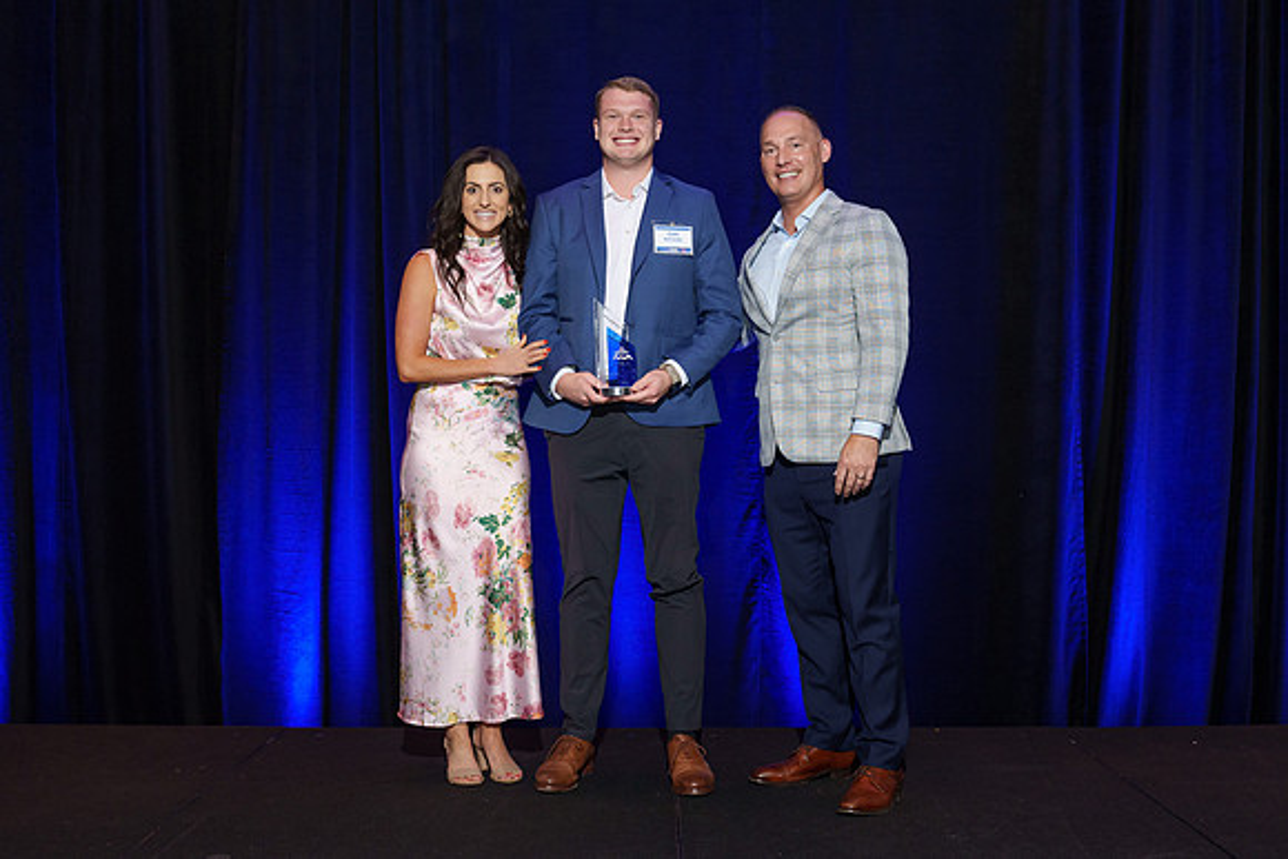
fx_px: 1522
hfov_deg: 45.8
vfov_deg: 31.5
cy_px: 421
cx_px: 686
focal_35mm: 43
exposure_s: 1/60
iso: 1000
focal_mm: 37
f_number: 5
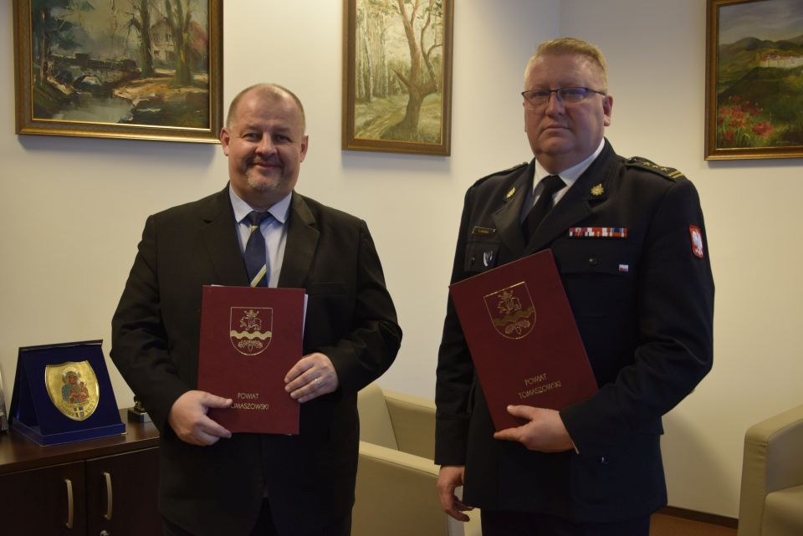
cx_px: 402
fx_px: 870
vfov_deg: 34.2
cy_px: 268
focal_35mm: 39
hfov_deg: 49.5
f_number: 4
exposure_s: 1/60
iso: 900
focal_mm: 26
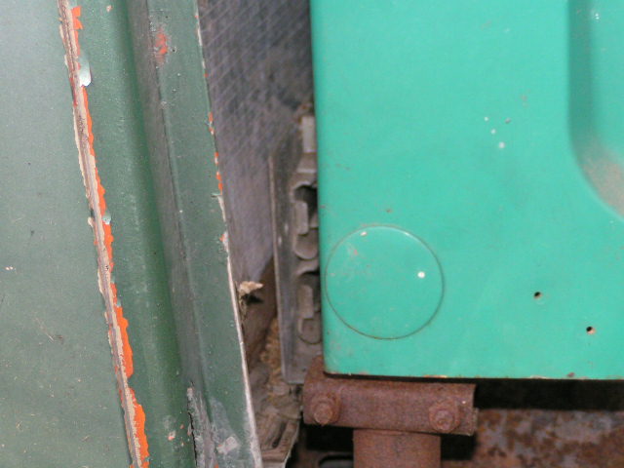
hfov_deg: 15.1
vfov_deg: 11.3
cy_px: 234
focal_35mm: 131
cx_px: 312
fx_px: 2361
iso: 200
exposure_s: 1/160
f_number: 3.5
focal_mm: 20
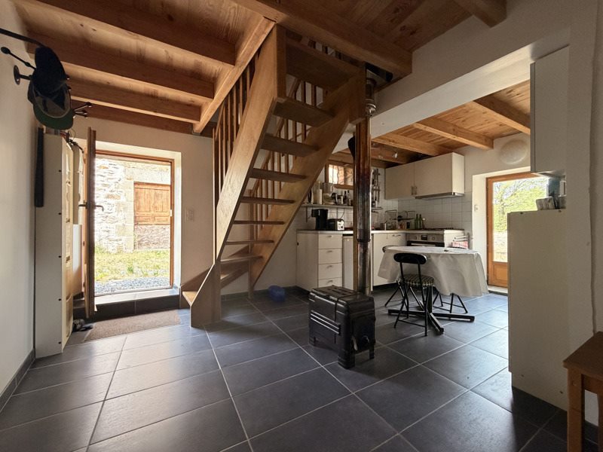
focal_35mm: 14
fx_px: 244
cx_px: 302
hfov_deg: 102.1
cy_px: 226
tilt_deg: +1.3
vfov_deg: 85.7
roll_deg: +0.2
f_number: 2.2
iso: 320
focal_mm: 2.22
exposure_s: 1/121
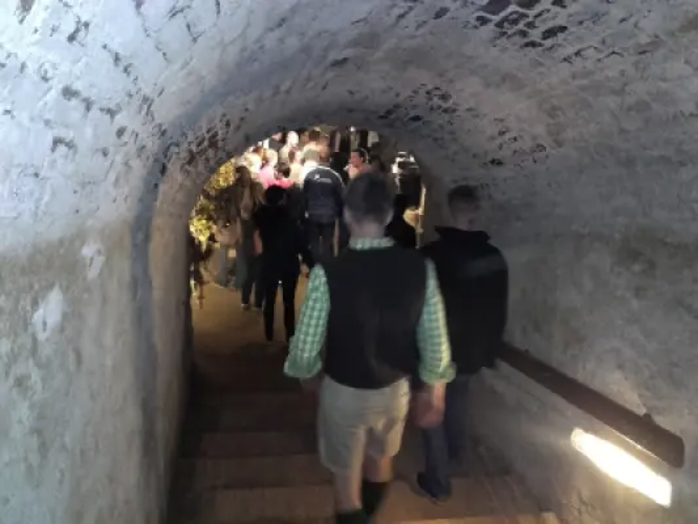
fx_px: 625
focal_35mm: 31
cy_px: 262
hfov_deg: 58.3
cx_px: 349
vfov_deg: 45.5
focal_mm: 3.31
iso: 770
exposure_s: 1/12
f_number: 2.2
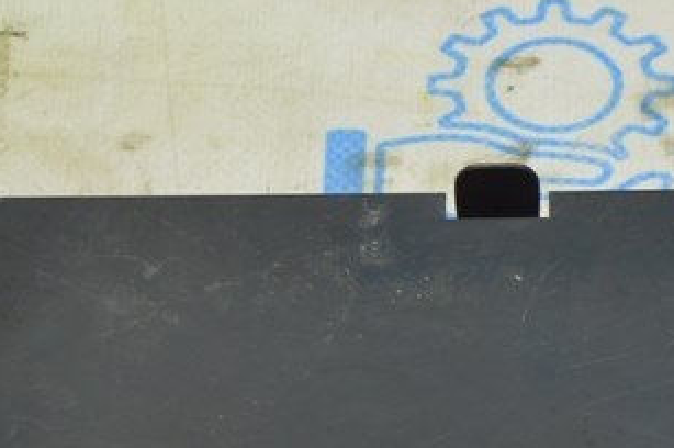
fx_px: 3553
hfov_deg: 10.7
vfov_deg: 7.1
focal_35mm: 190
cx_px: 766
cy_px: 583
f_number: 5.6
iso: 400
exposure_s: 1/20
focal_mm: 38
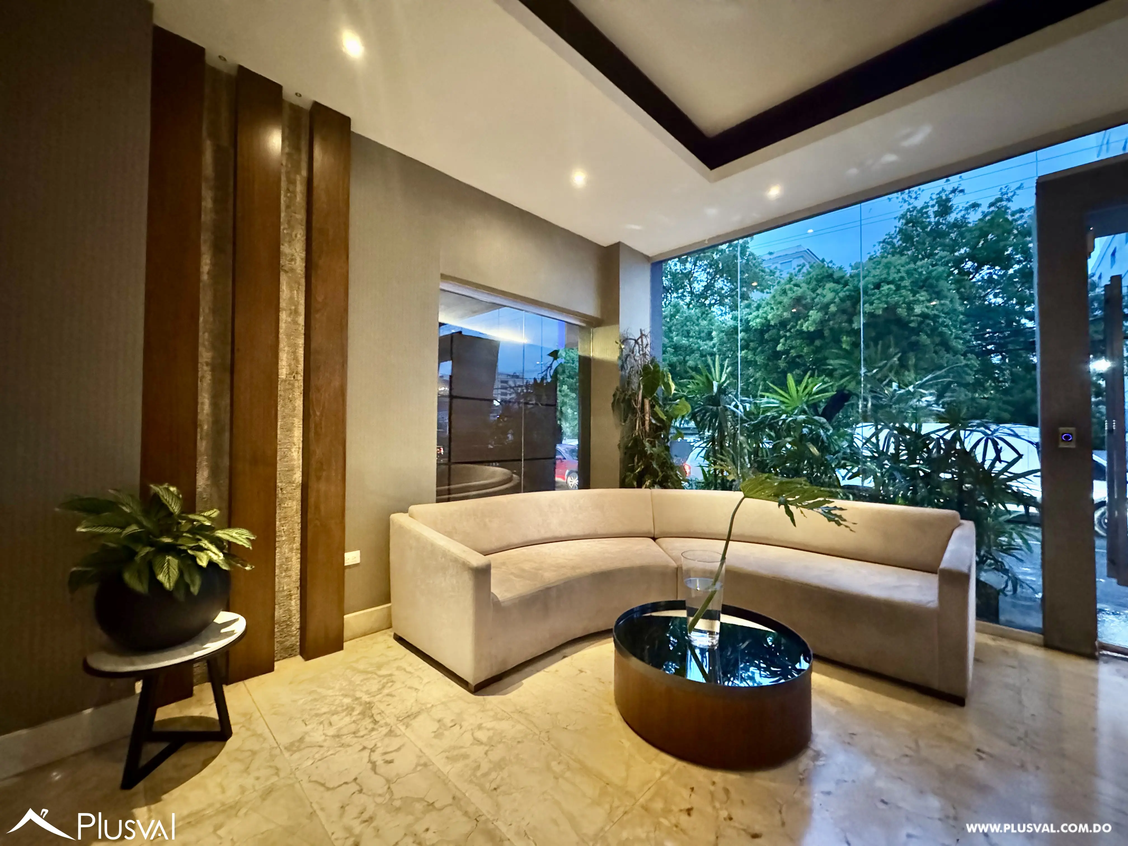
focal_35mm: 14
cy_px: 423
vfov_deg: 85.7
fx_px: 456
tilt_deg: +0.4
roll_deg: -0.7
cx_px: 564
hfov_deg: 102.1
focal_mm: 2.22
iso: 1600
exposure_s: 1/40
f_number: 2.2
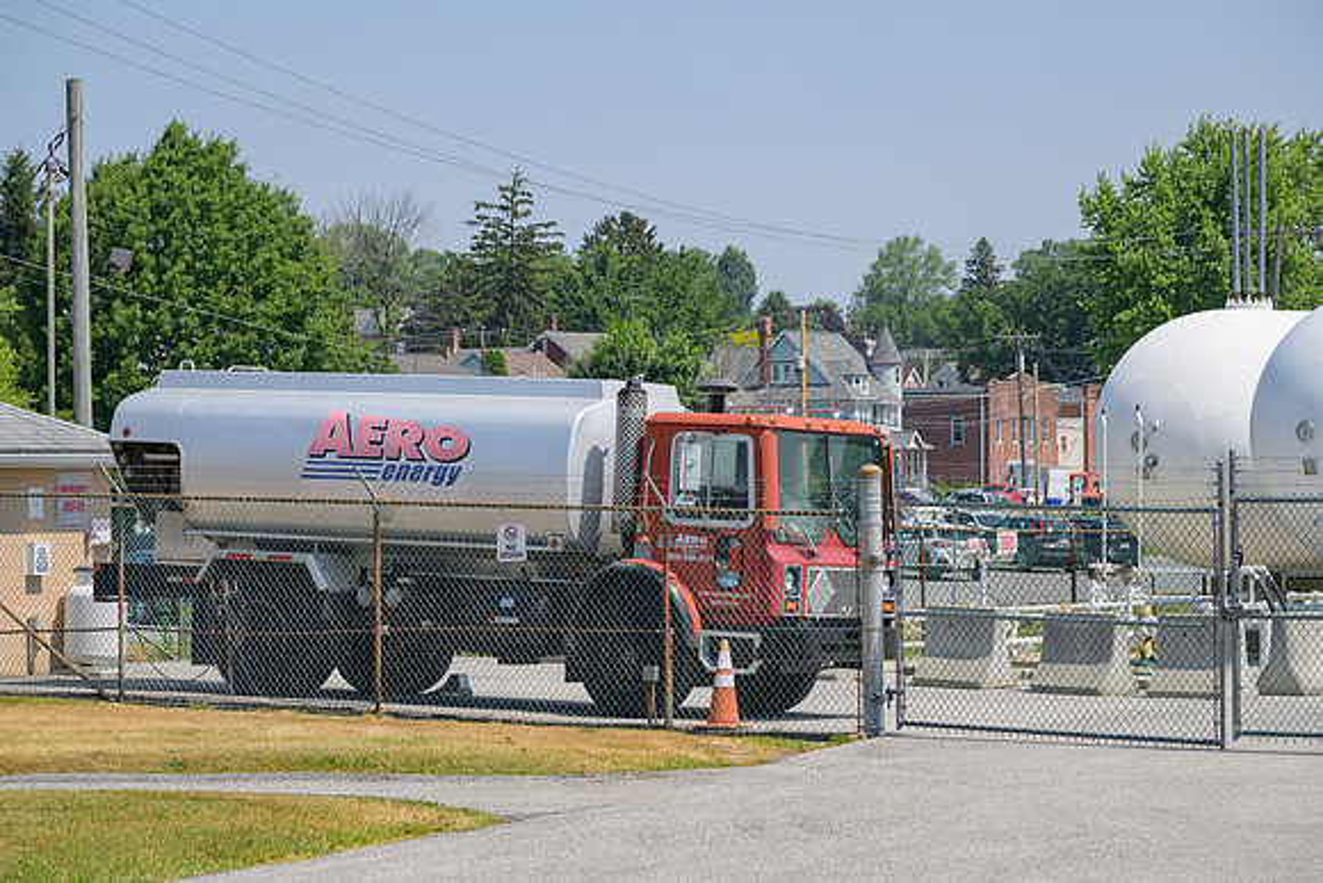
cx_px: 662
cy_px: 442
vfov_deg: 12.3
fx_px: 4107
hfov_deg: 18.3
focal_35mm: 112
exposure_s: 1/500
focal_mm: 110
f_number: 8
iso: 160
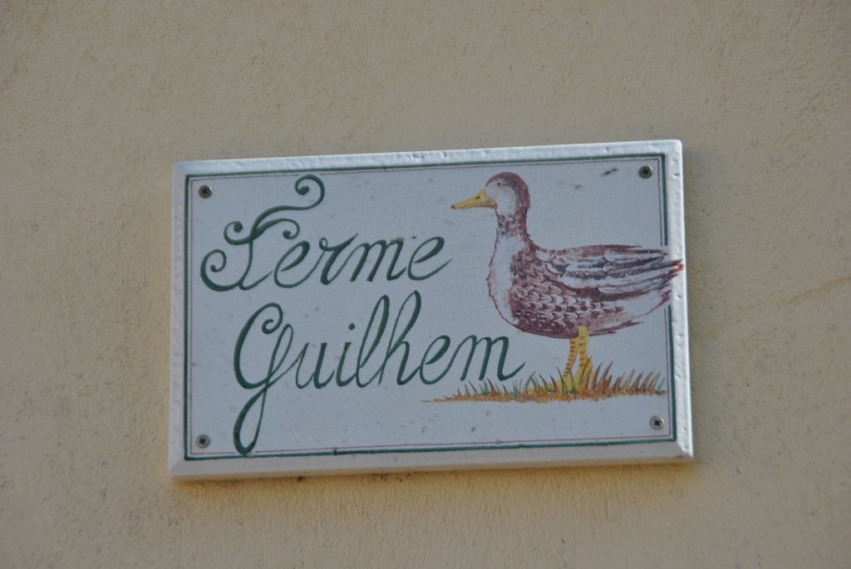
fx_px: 3727
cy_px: 284
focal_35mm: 158
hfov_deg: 13.0
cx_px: 426
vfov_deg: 8.7
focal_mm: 105
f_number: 6
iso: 140
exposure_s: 1/500
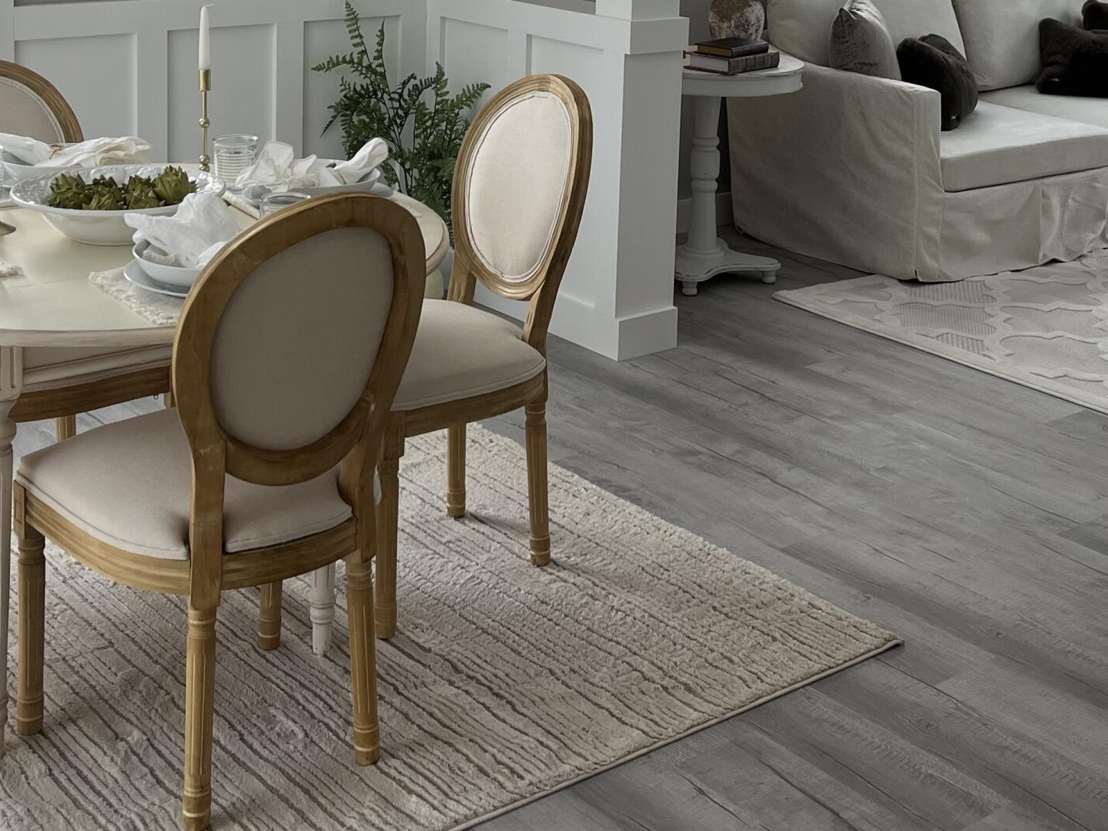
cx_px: 620
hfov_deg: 34.9
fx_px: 1761
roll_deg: -1.6
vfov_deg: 25.3
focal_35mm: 55
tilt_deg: -8.7
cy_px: 11
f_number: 1.6
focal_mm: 5.1
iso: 50
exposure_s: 1/378
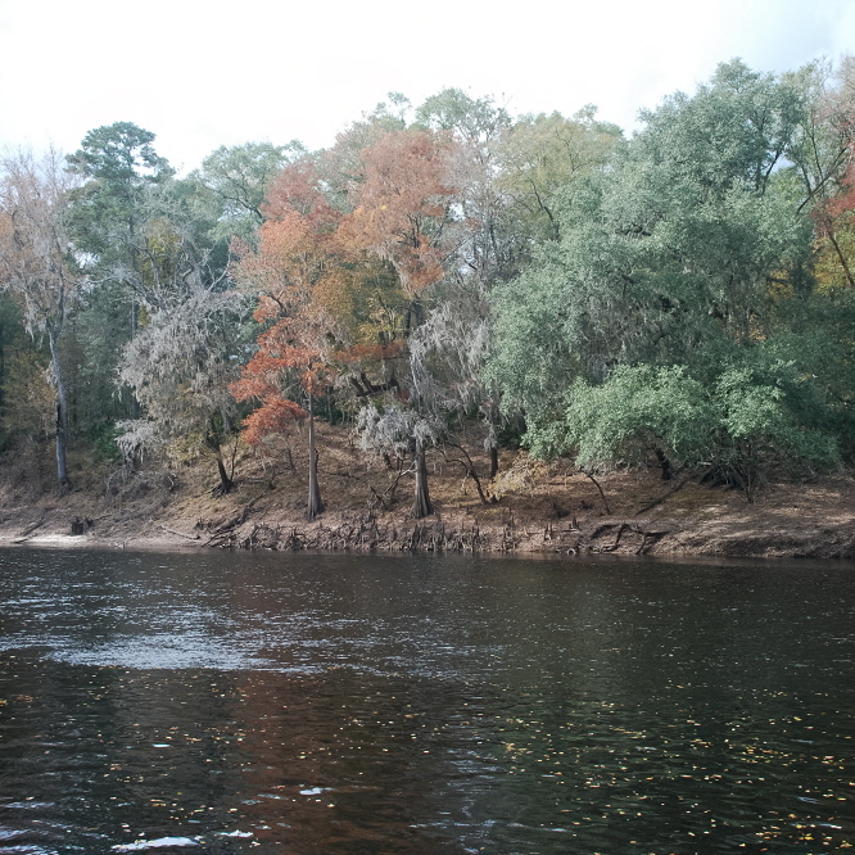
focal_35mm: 46
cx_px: 470
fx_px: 1285
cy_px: 427
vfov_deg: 36.8
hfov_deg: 36.8
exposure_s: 1/80
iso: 200
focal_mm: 24
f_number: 8
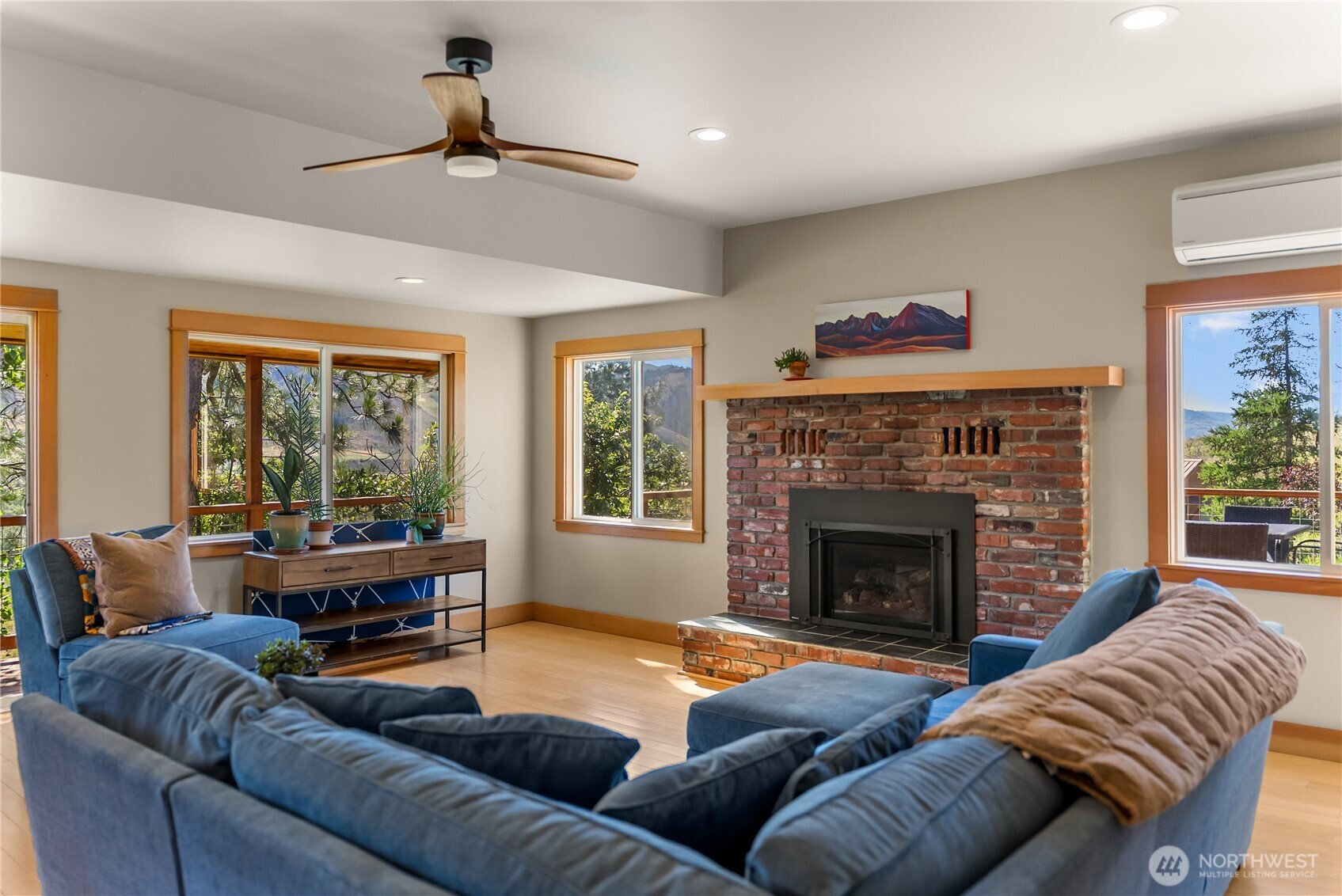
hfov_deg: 69.2
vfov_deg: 49.4
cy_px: 448
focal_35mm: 26
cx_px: 671
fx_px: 973
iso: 400
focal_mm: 26.1
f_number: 2.8
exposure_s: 1/125
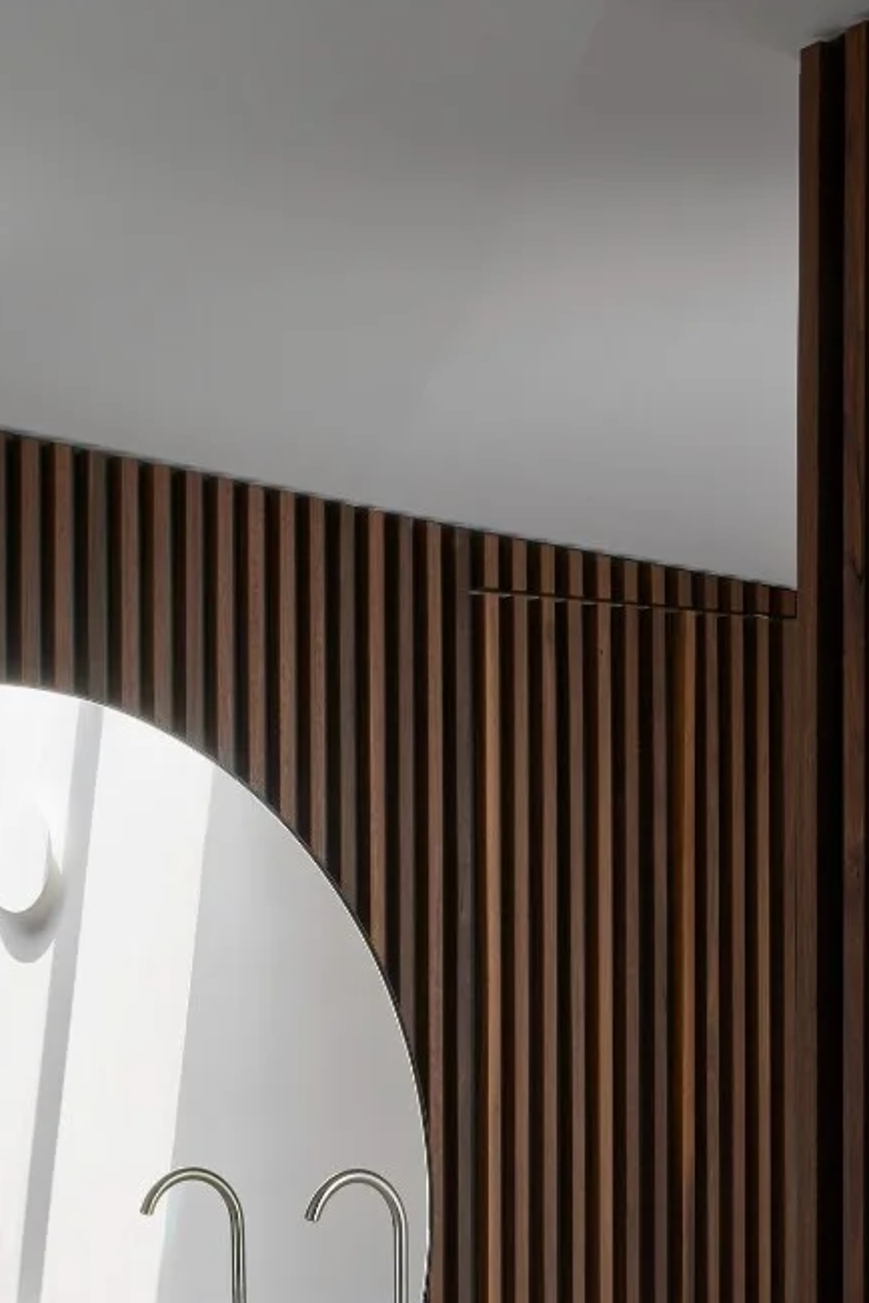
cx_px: 37
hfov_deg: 15.6
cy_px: 1131
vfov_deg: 23.1
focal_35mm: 86
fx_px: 3114
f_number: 16
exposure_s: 1/5
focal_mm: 35
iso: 100
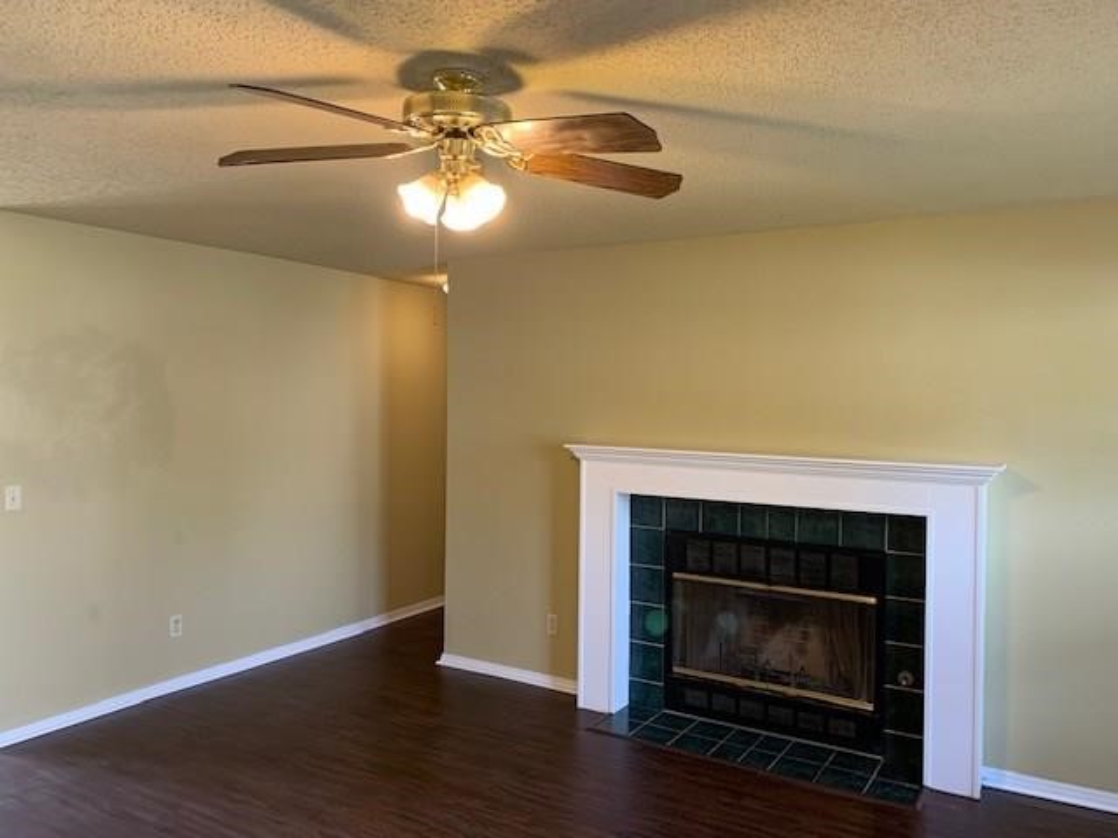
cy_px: 419
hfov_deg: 67.3
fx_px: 840
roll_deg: -1.1
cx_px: 559
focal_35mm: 26
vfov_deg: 53.1
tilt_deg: -0.1
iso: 160
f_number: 1.8
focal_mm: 4.25
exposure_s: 1/60
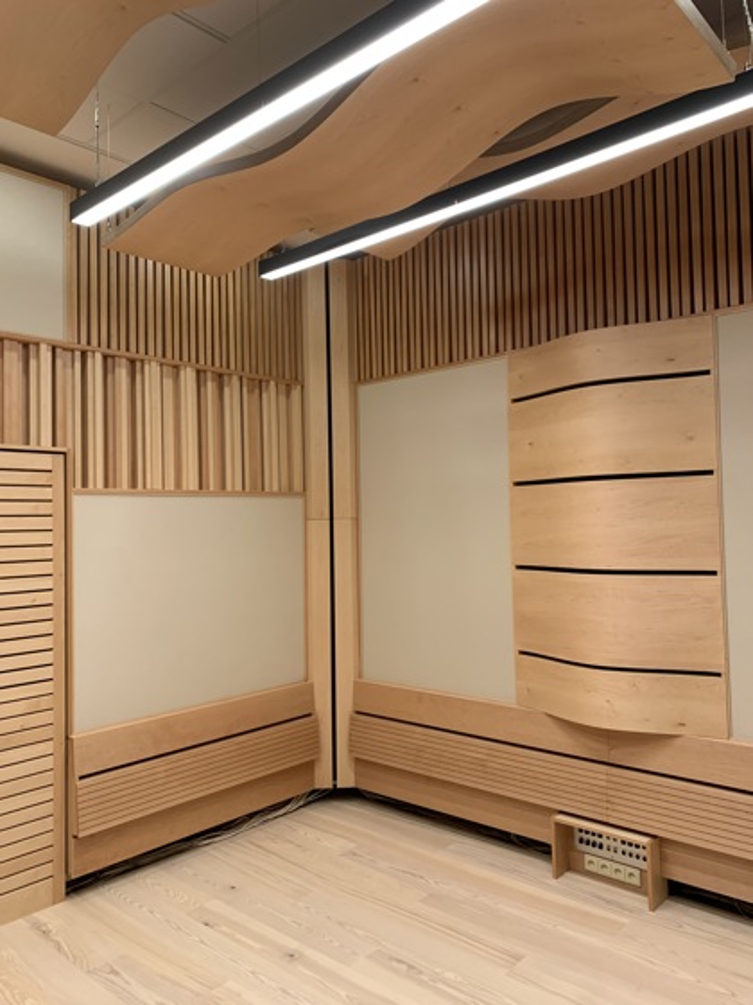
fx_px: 754
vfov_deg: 67.3
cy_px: 502
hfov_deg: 53.1
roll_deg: -0.4
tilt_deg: +3.5
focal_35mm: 26
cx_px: 376
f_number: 1.8
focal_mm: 4.25
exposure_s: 1/121
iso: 100
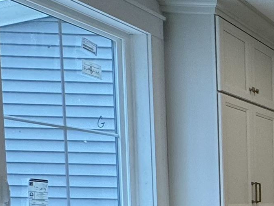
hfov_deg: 19.2
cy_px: 241
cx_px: 537
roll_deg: -1.8
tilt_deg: -4.6
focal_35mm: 64
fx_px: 507
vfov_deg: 21.4
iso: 125
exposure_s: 1/120
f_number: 2.2
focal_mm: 2.22
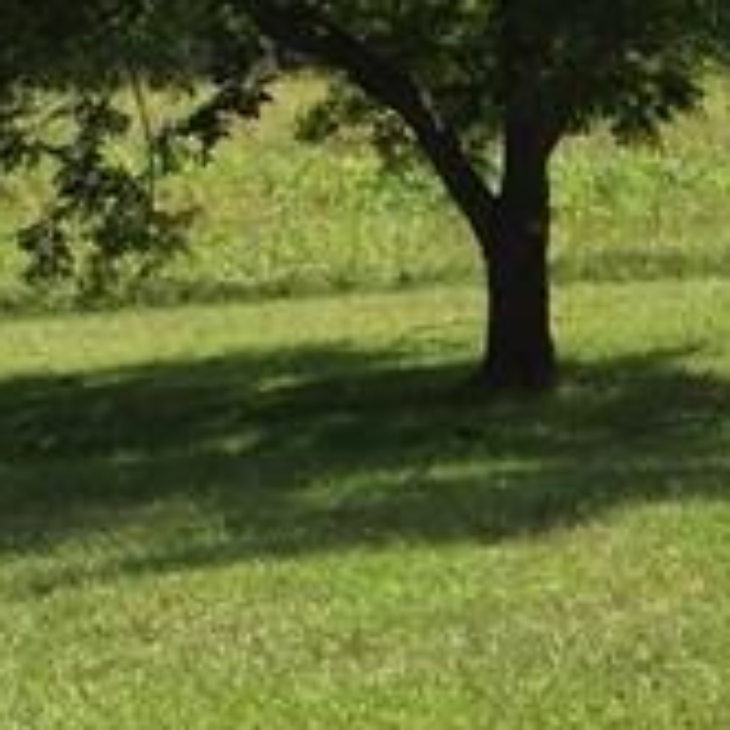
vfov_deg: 11.0
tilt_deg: -1.1
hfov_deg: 10.7
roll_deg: +1.6
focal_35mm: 158
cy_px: 246
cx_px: 1104
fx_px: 3770
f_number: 2.2
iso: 32
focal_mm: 4.15
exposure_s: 1/1647
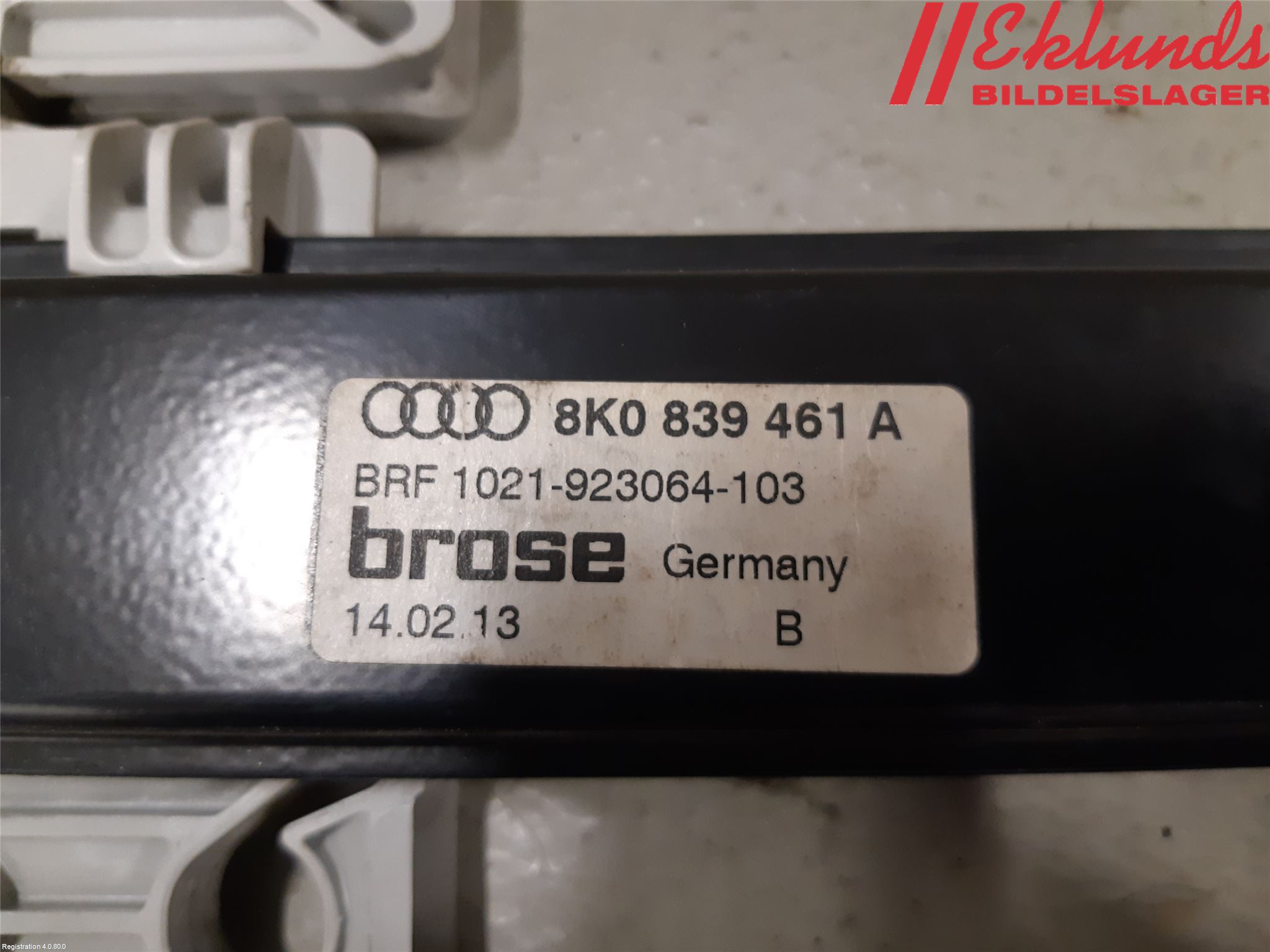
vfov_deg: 53.1
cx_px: 635
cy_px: 476
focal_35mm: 26
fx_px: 954
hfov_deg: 67.3
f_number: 1.7
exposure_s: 1/50
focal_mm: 3.93
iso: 200
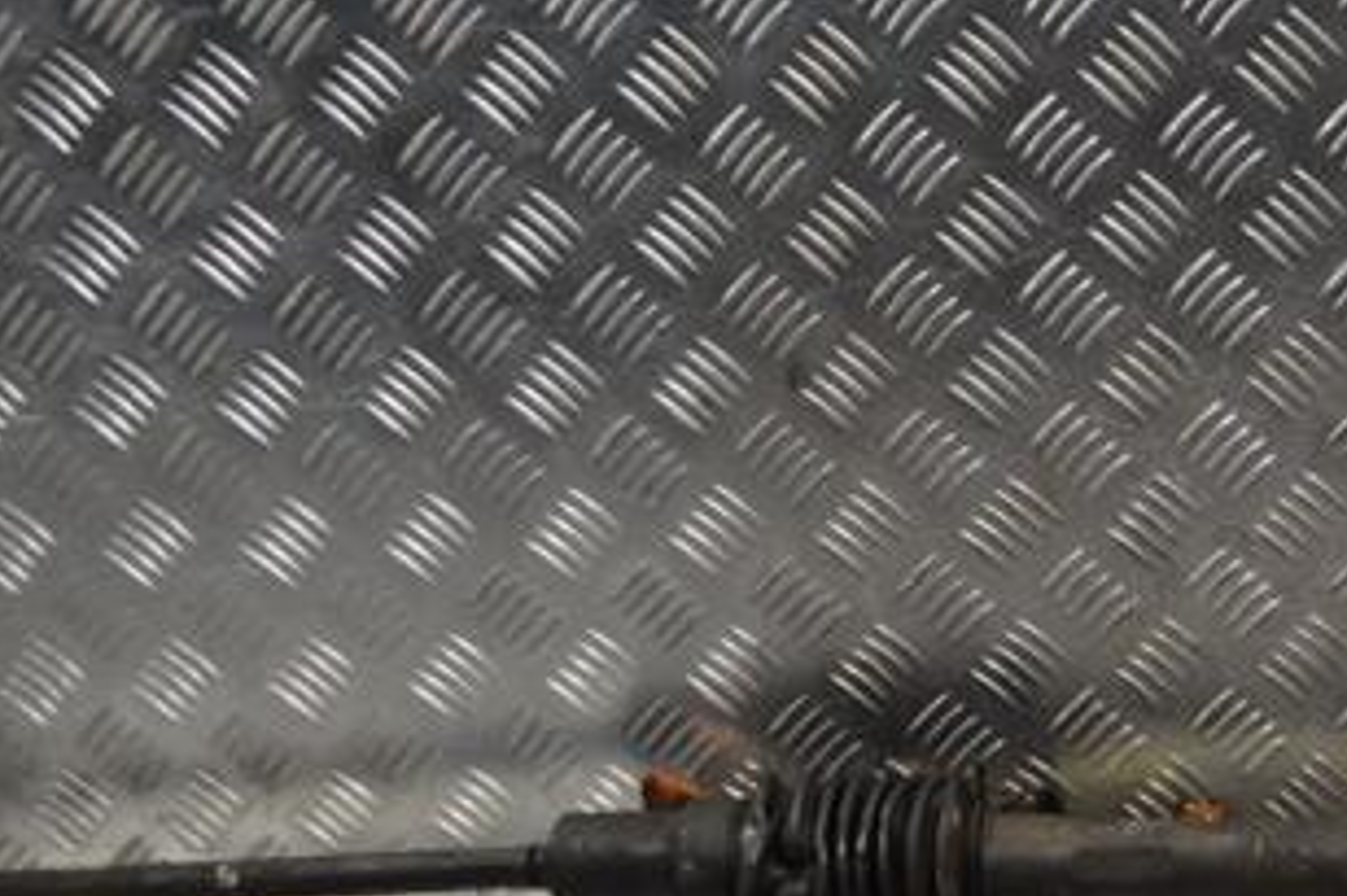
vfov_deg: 17.8
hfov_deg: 25.5
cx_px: 1299
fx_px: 2842
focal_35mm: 76
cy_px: 695
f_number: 5.6
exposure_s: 1/125
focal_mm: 26
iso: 400
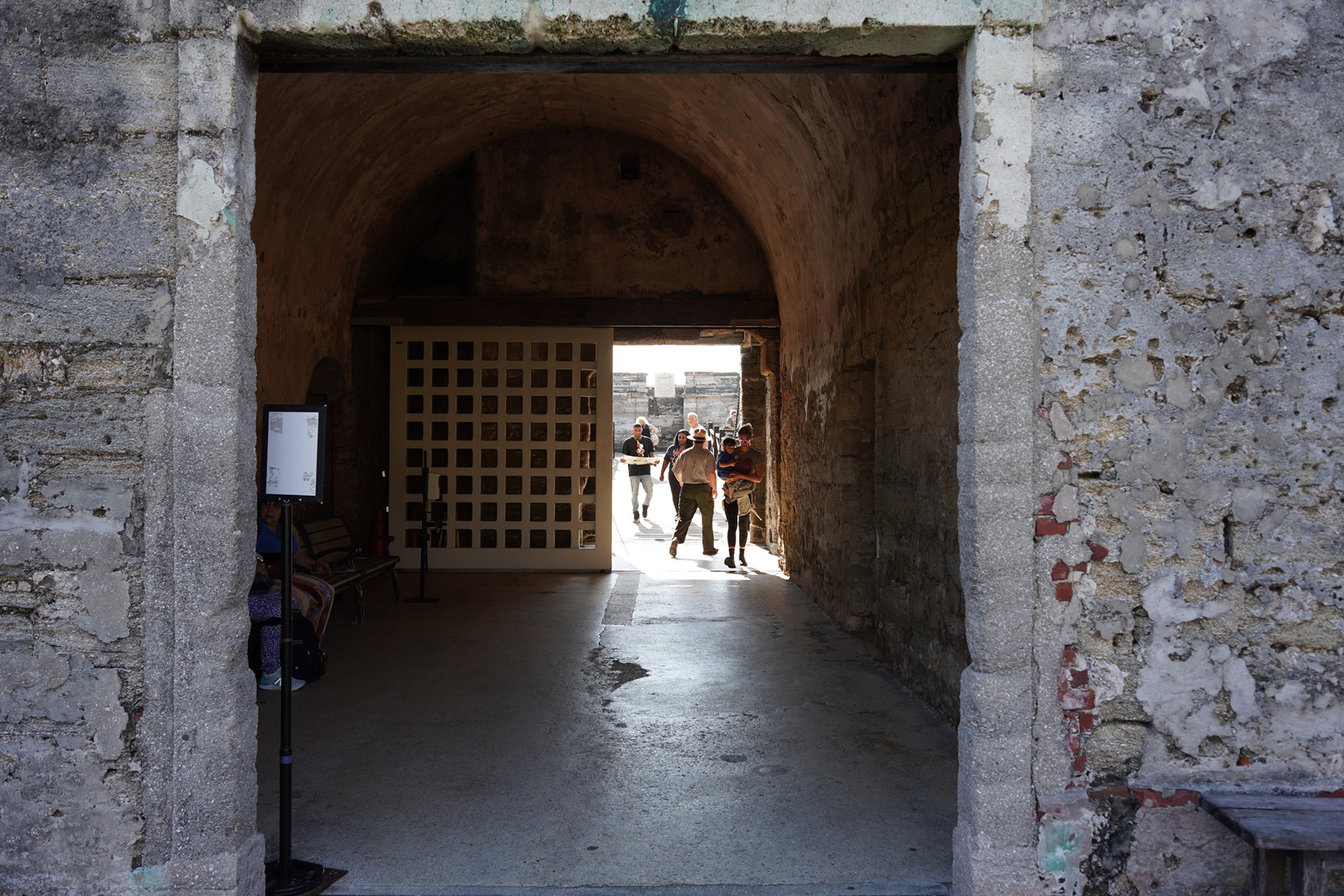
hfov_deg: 65.5
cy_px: 448
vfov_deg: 46.4
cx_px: 672
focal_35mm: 28
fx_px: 1045
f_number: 5.6
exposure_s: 1/100
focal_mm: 28
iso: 100
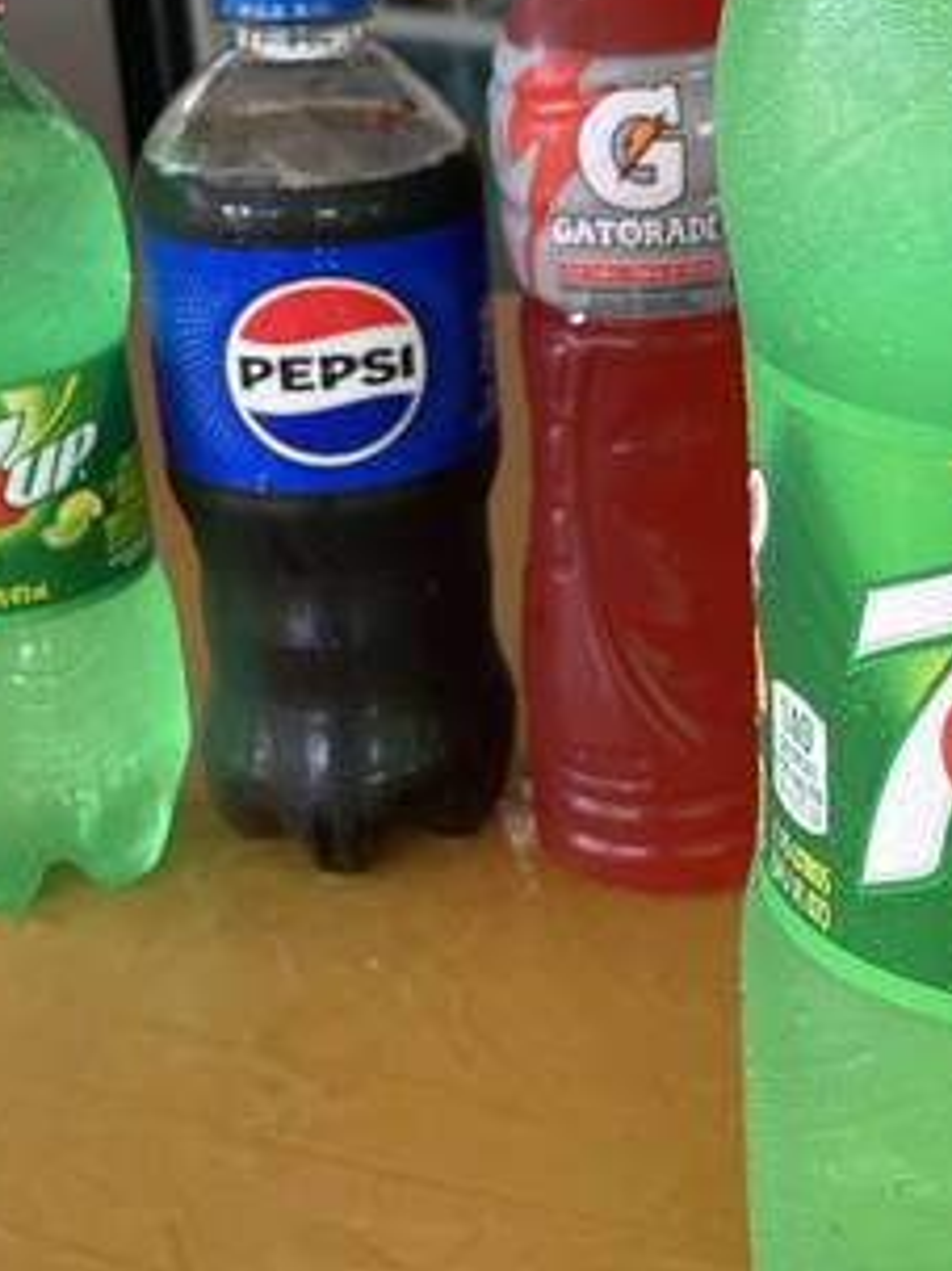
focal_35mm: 63
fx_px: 2312
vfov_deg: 30.4
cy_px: 396
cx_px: 960
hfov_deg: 22.4
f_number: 1.6
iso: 64
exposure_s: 1/121
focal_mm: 4.2
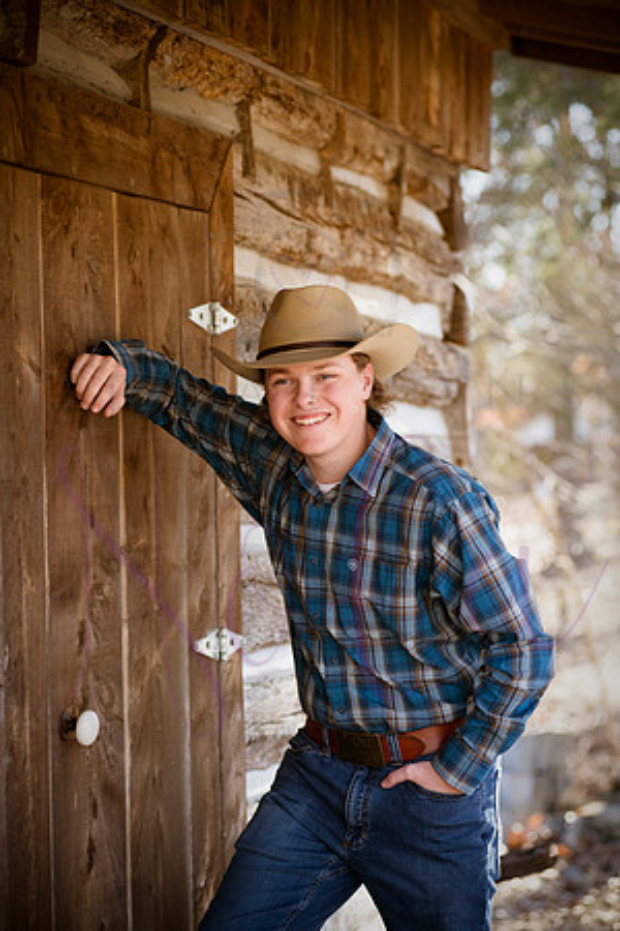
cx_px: 310
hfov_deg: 13.0
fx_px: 2712
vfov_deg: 19.5
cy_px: 466
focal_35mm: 105
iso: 800
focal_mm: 105
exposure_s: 1/500
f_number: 4.5
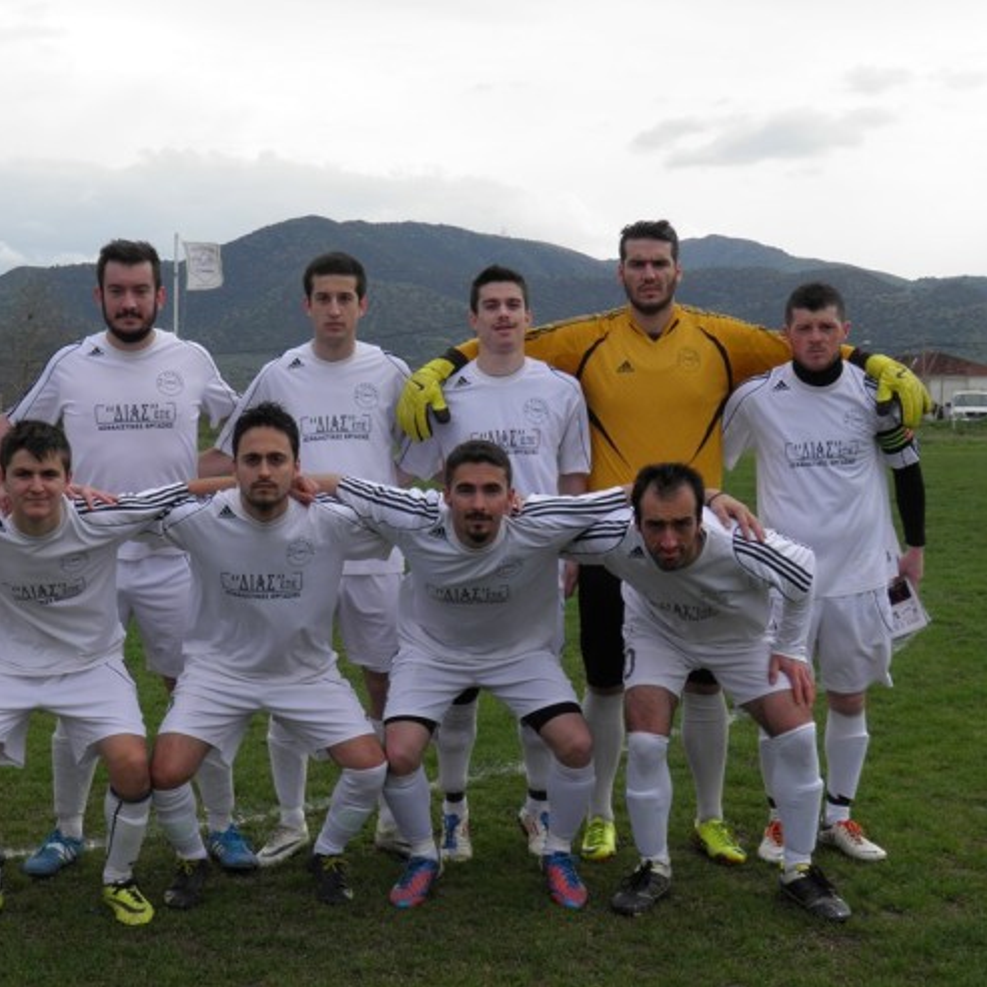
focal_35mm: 58
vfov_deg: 29.6
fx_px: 1871
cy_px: 494
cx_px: 336
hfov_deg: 29.4
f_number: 5.5
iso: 50
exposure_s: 1/250
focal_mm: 8.9
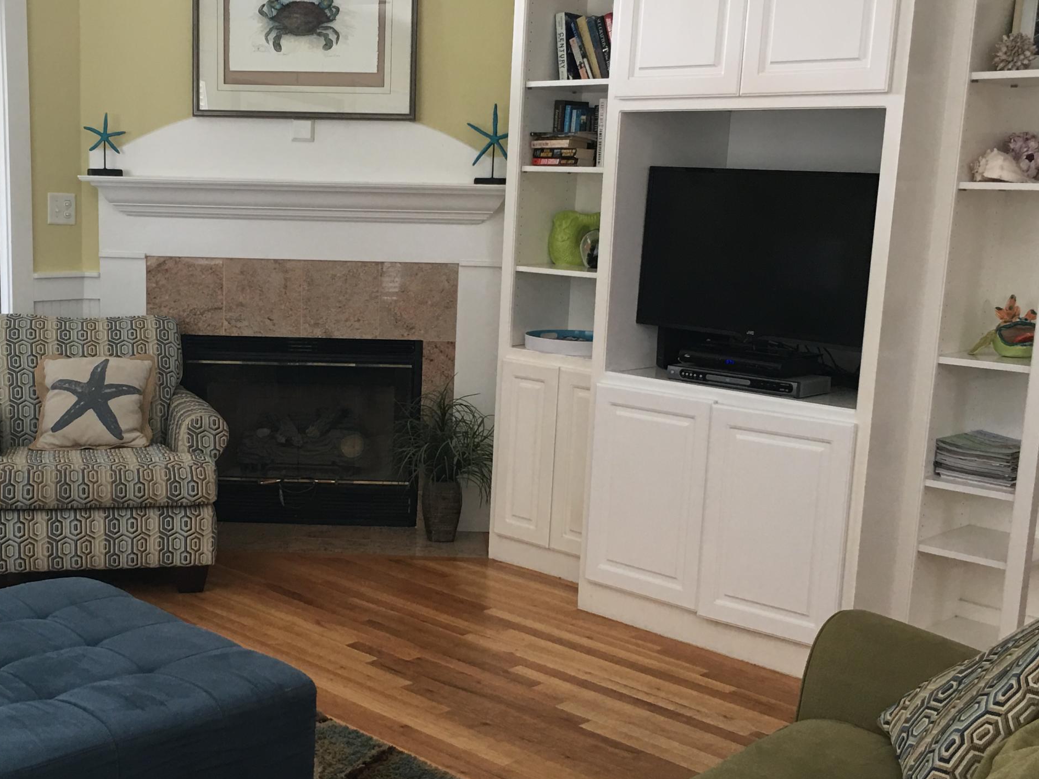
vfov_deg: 31.4
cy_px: 459
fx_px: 1381
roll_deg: -1.7
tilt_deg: -10.1
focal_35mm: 46
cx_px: 360
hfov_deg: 40.8
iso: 32
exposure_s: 1/30
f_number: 2.2
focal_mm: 4.15
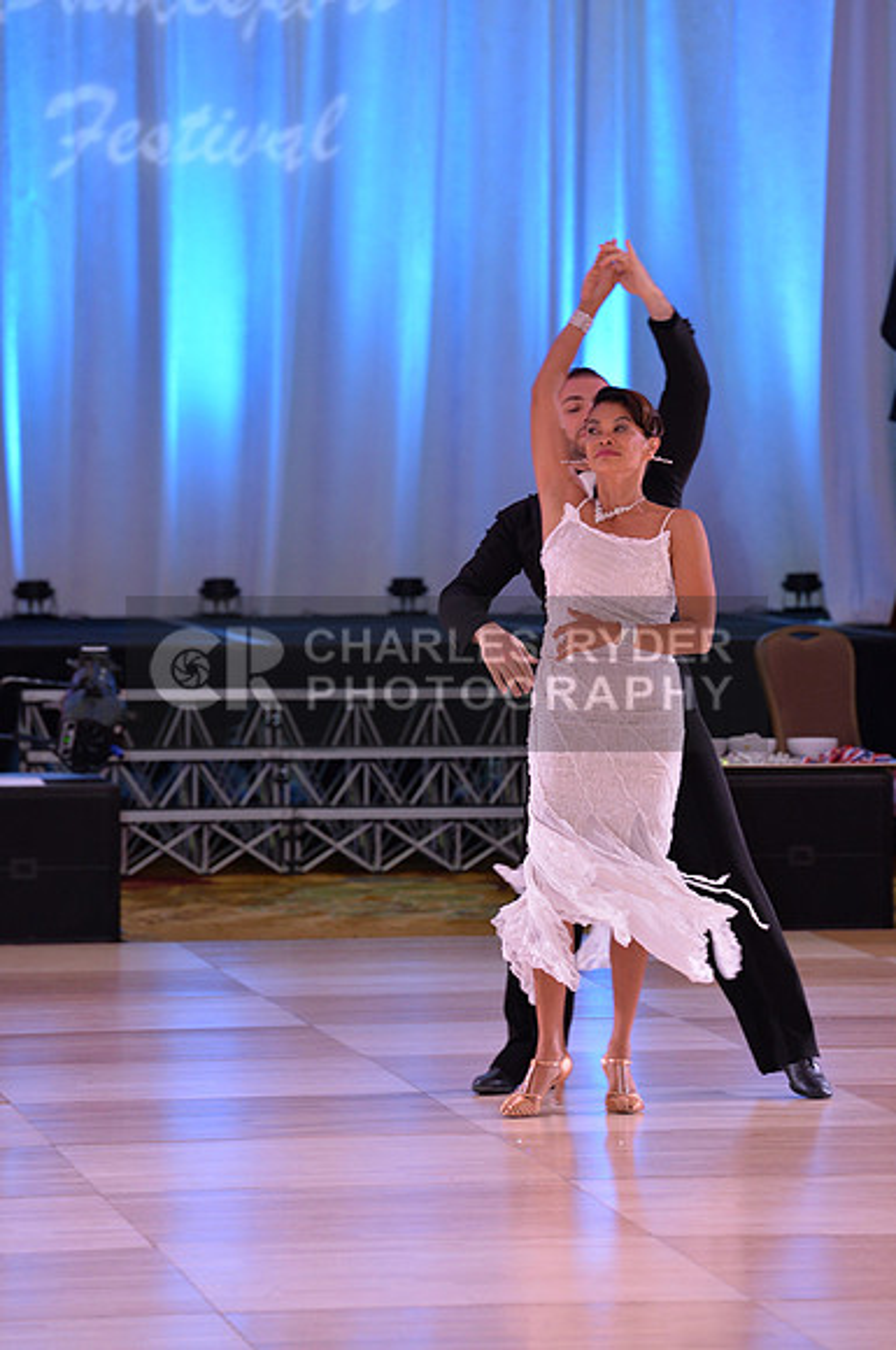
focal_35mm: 200
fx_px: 7488
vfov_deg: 10.3
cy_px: 675
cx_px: 448
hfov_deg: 6.8
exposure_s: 1/250
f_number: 4.5
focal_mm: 200
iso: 1600
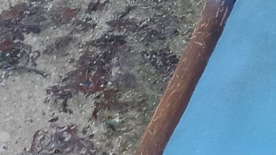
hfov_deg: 11.2
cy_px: 0
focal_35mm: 189
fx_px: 1383
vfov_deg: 6.4
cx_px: 299
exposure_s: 1/50
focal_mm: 4
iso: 32
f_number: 1.8
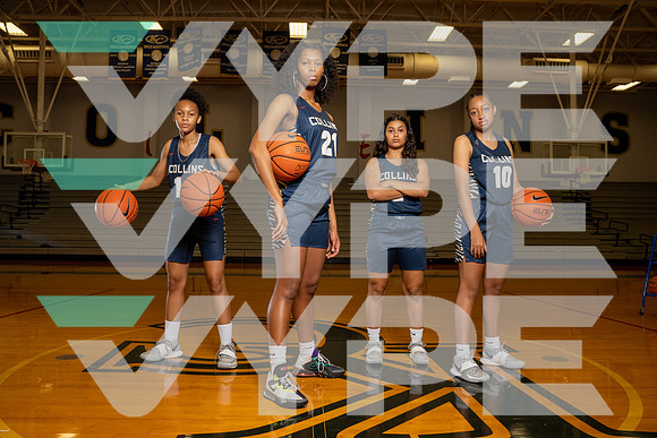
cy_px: 219
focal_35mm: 28
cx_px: 328
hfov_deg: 65.5
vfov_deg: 46.4
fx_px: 511
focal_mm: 28
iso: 800
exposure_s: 1/250
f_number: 7.1
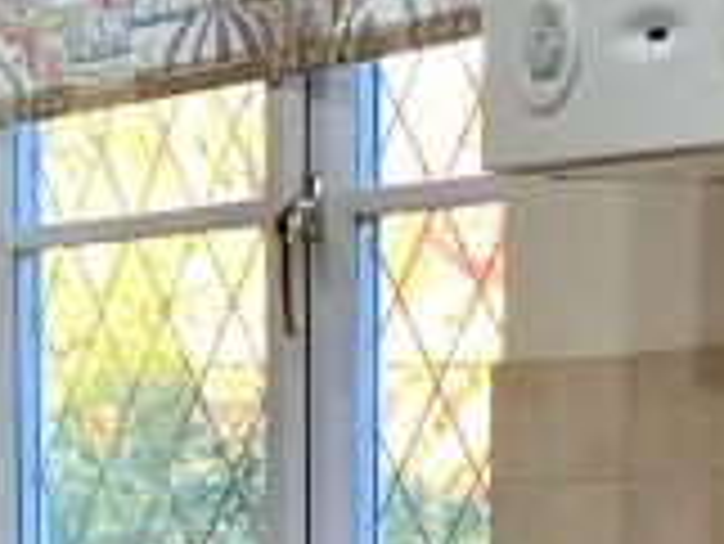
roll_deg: +0.1
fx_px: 3454
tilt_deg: -3.5
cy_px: 746
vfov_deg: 8.8
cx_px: 135
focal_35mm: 165
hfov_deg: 11.9
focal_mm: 4.25
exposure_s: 1/50
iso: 50
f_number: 1.8
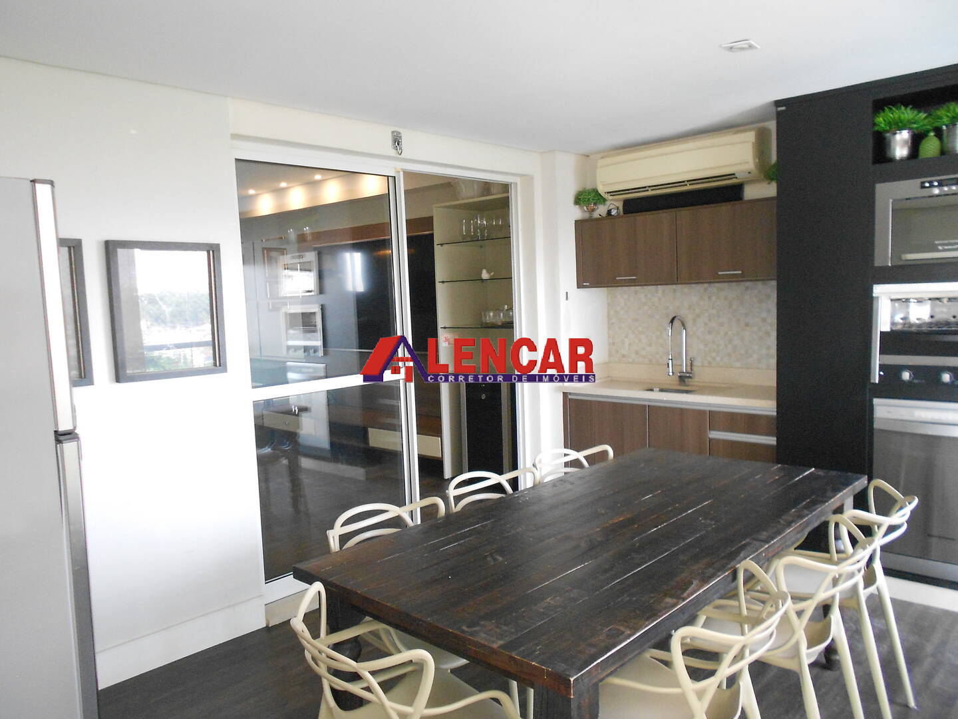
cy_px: 360
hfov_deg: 67.3
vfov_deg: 53.1
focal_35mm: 26
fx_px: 720
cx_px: 479
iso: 400
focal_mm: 4.6
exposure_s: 1/30
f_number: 3.2
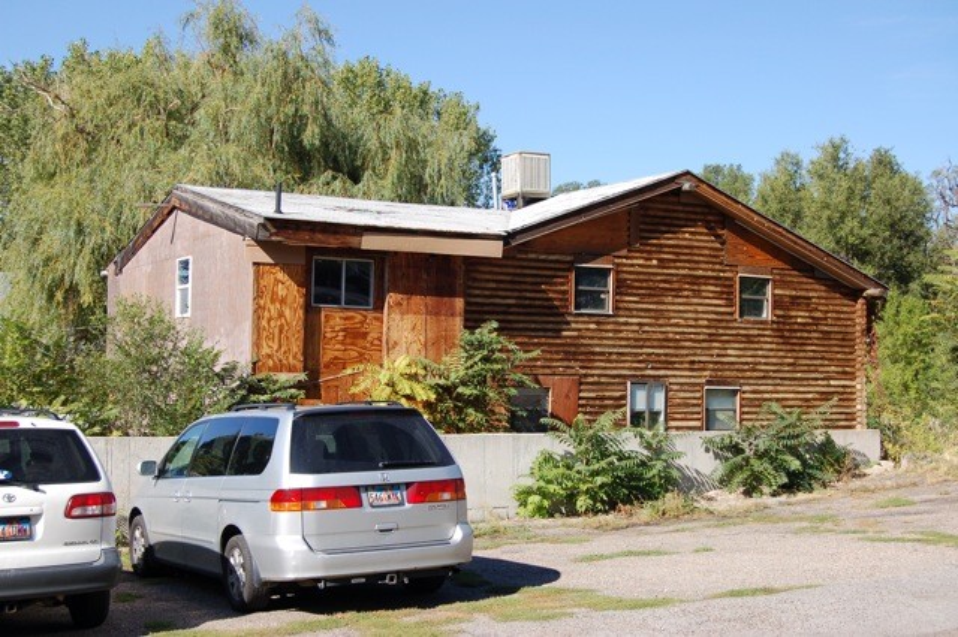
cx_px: 479
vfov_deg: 28.0
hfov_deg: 41.1
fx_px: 1277
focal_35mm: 48
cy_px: 318
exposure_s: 1/250
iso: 200
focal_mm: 32
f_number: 8
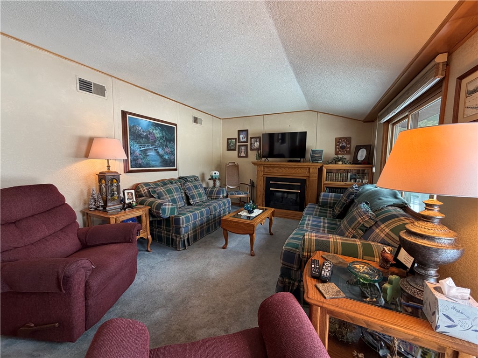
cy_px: 179
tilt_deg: -4.1
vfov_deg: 85.7
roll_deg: -0.2
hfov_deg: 102.1
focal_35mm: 14
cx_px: 239
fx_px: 193
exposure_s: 1/121
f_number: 2.2
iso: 250
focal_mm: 2.22
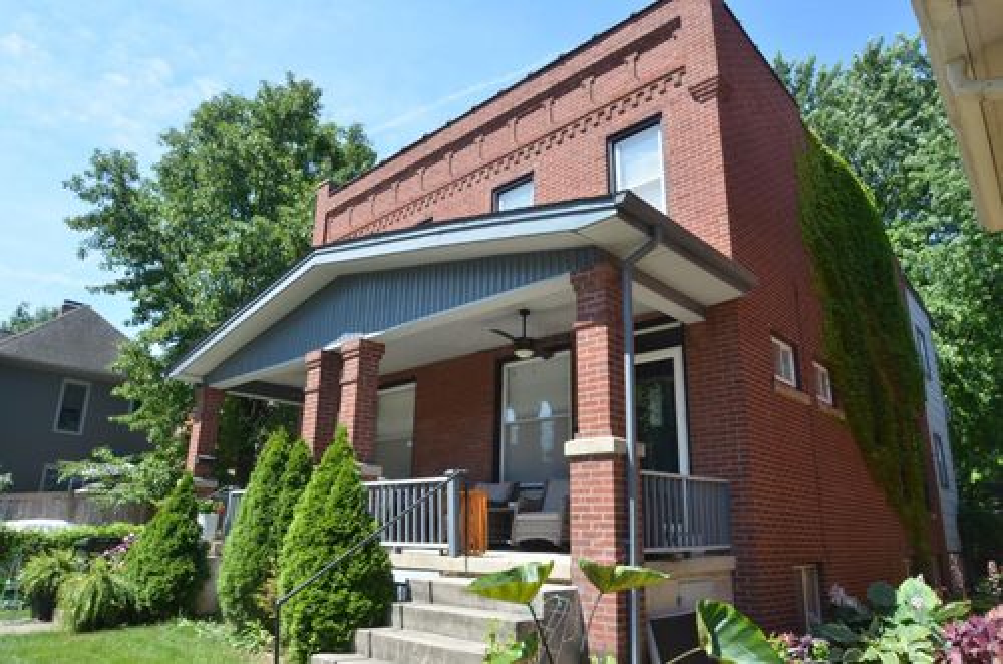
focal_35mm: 21
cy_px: 332
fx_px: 584
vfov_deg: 59.3
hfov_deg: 81.3
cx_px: 502
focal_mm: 14
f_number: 9
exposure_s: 1/320
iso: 400
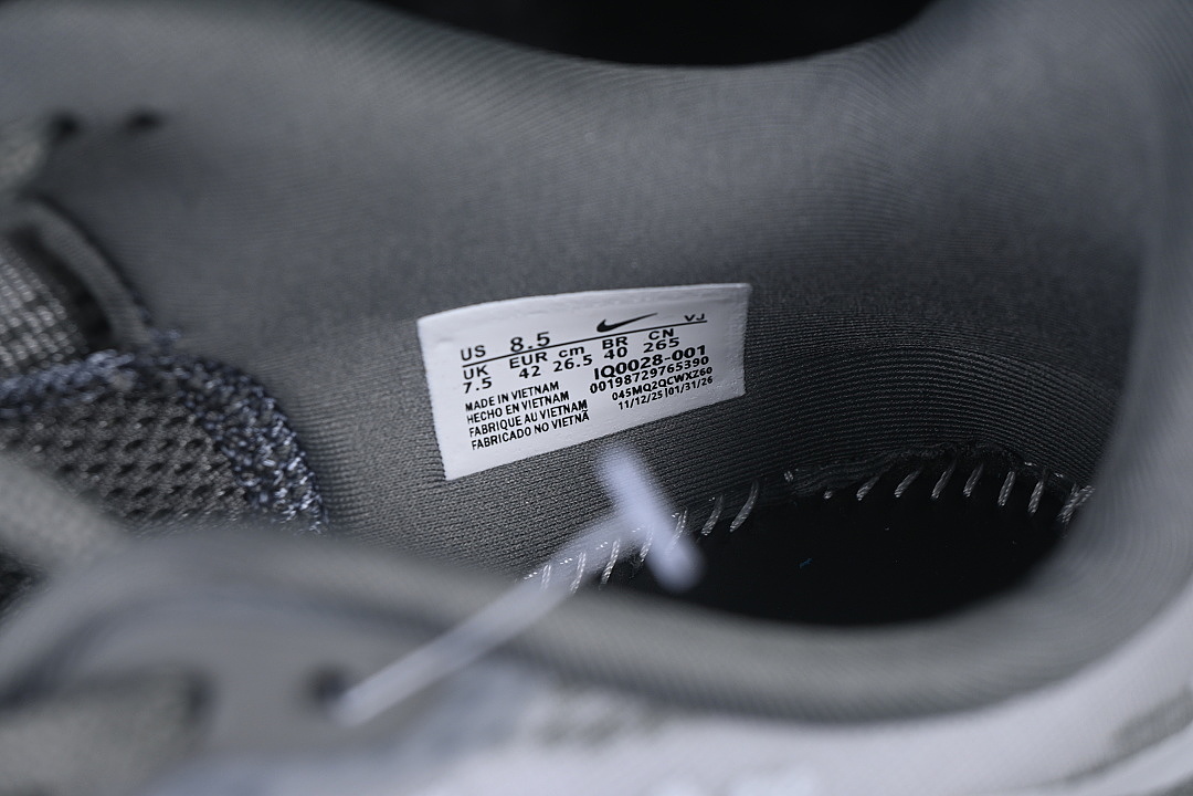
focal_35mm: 75
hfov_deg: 27.0
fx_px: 2485
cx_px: 596
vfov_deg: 18.2
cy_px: 398
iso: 160
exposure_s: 1/60
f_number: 7.1
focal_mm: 50
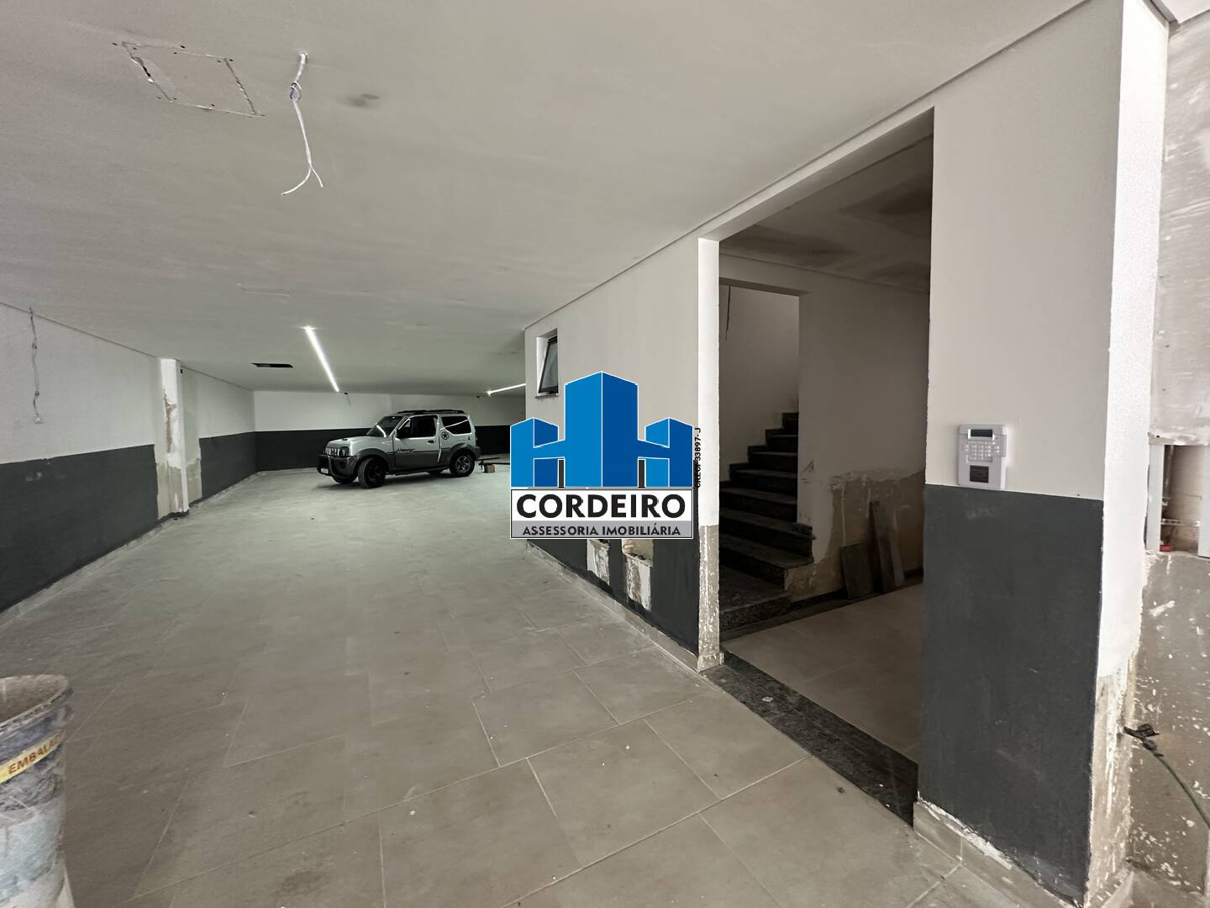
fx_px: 489
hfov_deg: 102.1
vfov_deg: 85.7
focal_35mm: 14
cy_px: 454
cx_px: 605
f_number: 2.2
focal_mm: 2.22
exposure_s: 1/60
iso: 320
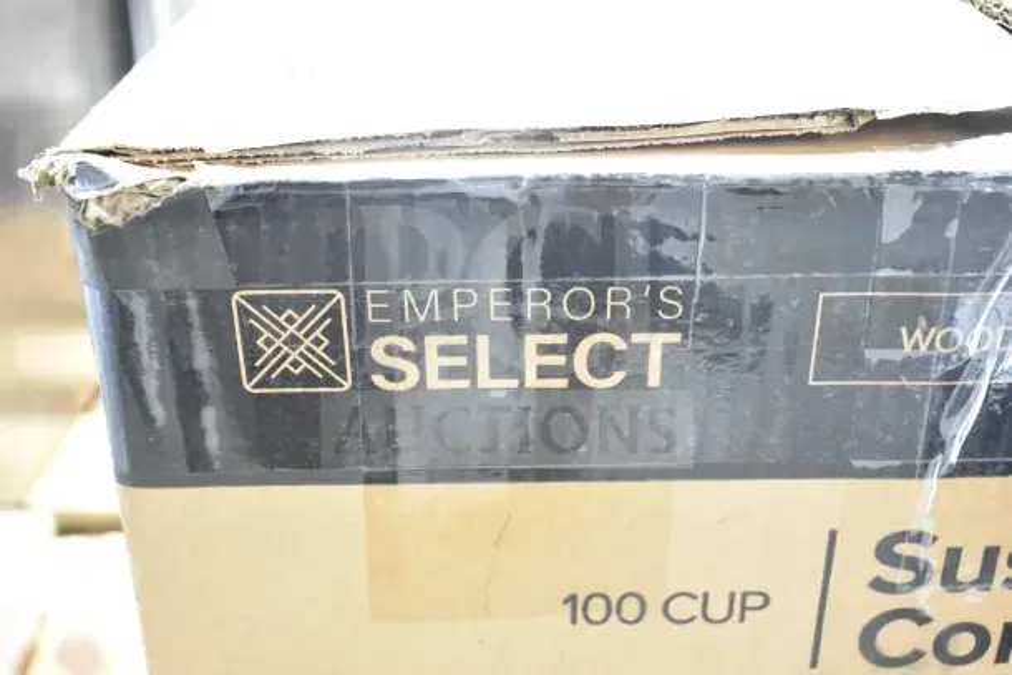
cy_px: 338
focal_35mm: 44
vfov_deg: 30.9
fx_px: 1223
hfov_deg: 45.0
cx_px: 506
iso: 5600
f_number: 4.2
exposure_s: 1/50
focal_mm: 29
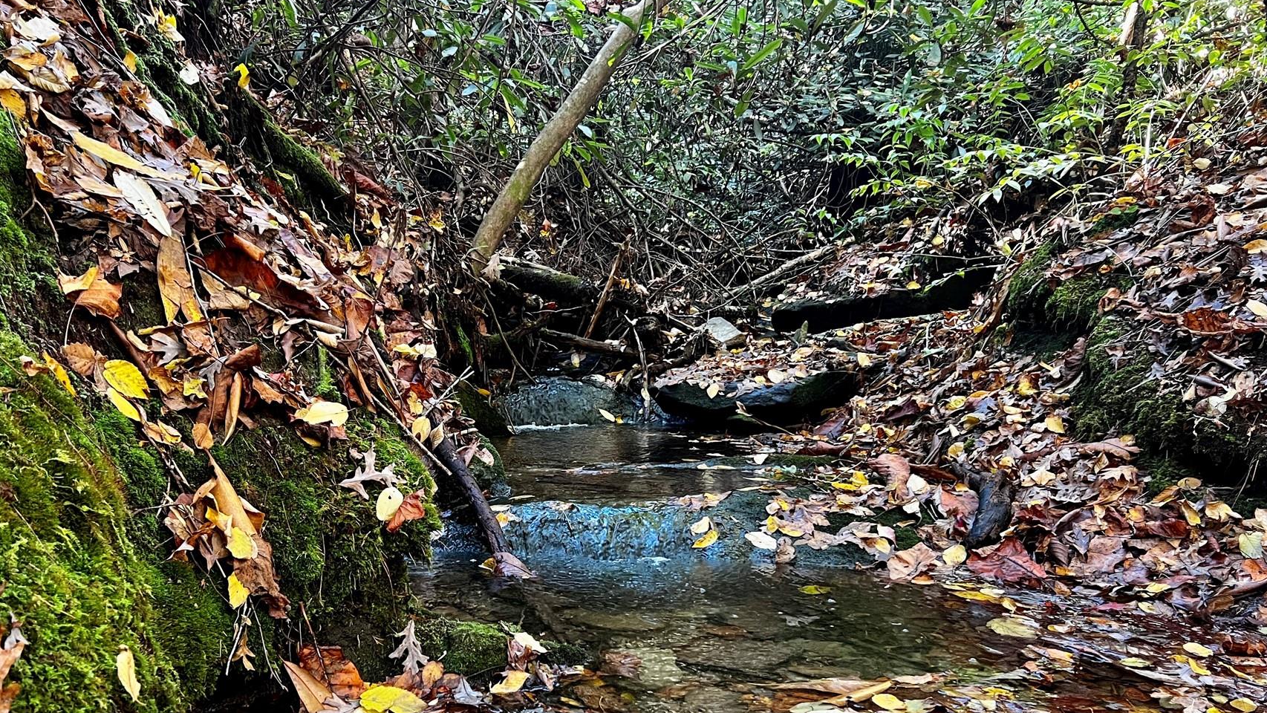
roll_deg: -0.4
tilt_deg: -9.6
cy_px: 489
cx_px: 535
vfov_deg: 34.3
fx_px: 1142
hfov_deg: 57.7
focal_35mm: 34
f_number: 1.5
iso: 250
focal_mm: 5.7
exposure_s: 1/60
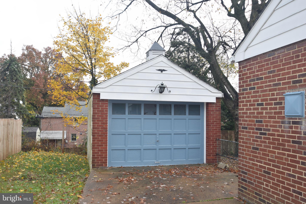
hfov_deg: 61.9
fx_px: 255
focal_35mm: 30
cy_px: 102
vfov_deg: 43.6
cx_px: 153
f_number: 5.6
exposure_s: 1/125
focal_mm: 20
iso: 140
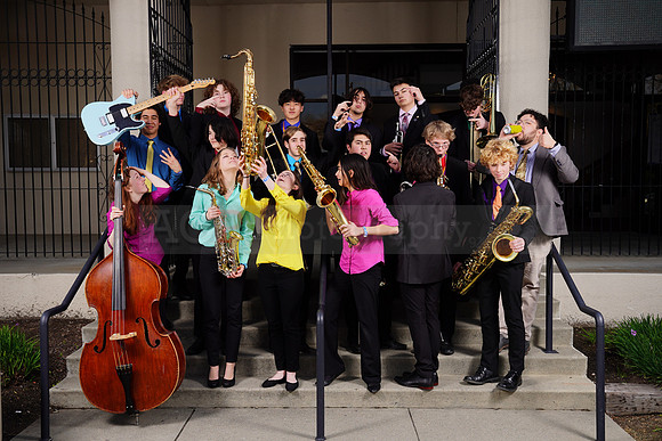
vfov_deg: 36.0
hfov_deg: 51.9
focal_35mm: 37
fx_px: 681
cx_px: 331
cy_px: 220
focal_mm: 37
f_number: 6.3
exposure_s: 1/200
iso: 100
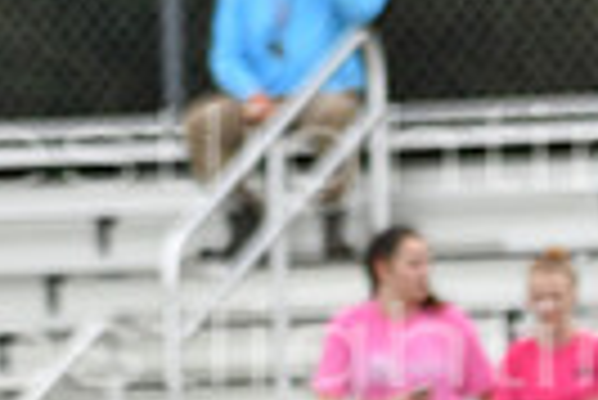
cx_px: 472
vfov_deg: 1.5
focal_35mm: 913
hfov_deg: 2.3
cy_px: 847
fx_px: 15182
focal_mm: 140
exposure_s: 1/3200
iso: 800
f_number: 3.5
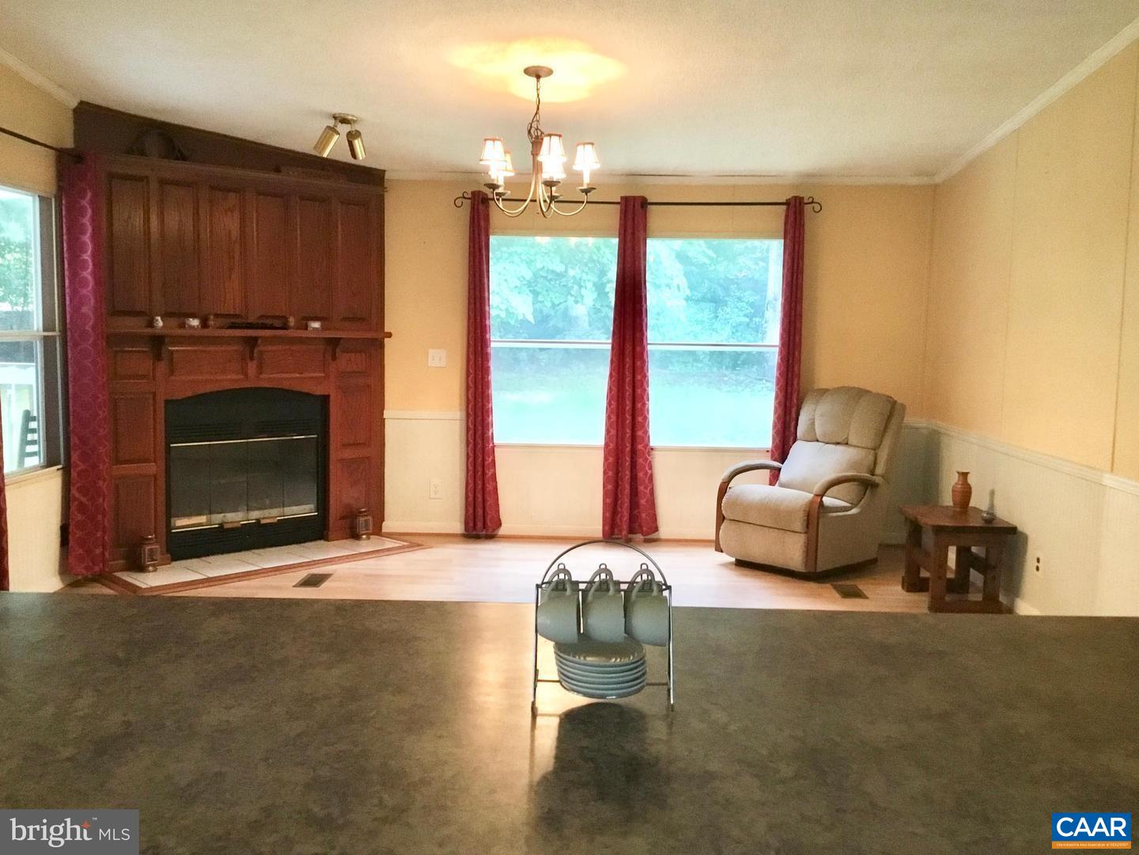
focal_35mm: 31
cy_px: 428
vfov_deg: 45.4
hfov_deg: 58.4
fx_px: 1020
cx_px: 570
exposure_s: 1/30
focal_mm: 3.3
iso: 160
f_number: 2.4
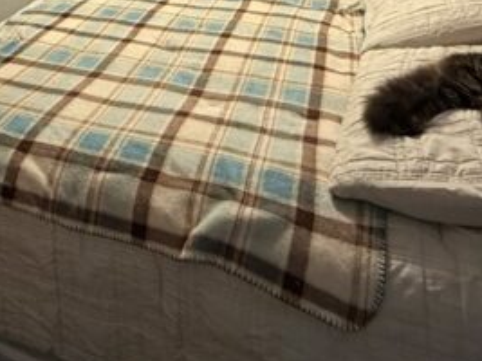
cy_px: -143
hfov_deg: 43.1
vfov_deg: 27.0
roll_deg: +1.4
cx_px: 108
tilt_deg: -6.4
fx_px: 585
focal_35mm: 42
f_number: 2.2
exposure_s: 1/60
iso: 320
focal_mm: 2.22
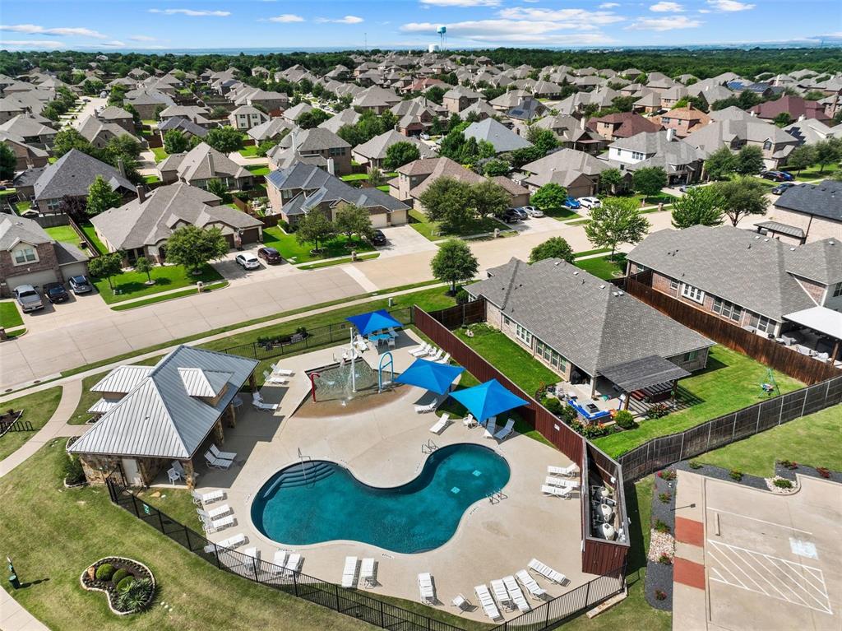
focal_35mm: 24
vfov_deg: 56.8
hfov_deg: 71.6
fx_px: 584
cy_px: 316
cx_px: 421
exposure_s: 1/2000
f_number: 2.8
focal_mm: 12.29
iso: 100
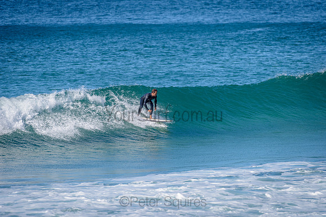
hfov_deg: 4.1
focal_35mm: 500
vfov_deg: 2.8
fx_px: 4529
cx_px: 163
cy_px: 108
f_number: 5.6
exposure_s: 1/2000
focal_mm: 500
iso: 180
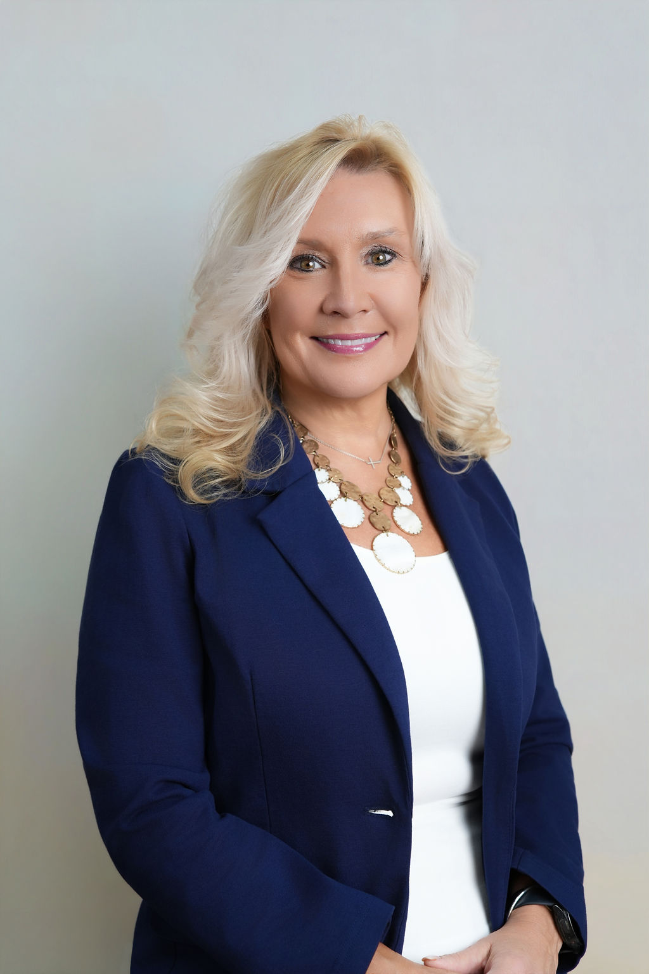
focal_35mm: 50
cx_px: 324
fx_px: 1352
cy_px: 487
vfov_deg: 39.6
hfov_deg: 27.0
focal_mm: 50
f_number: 5
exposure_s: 1/160
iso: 1000
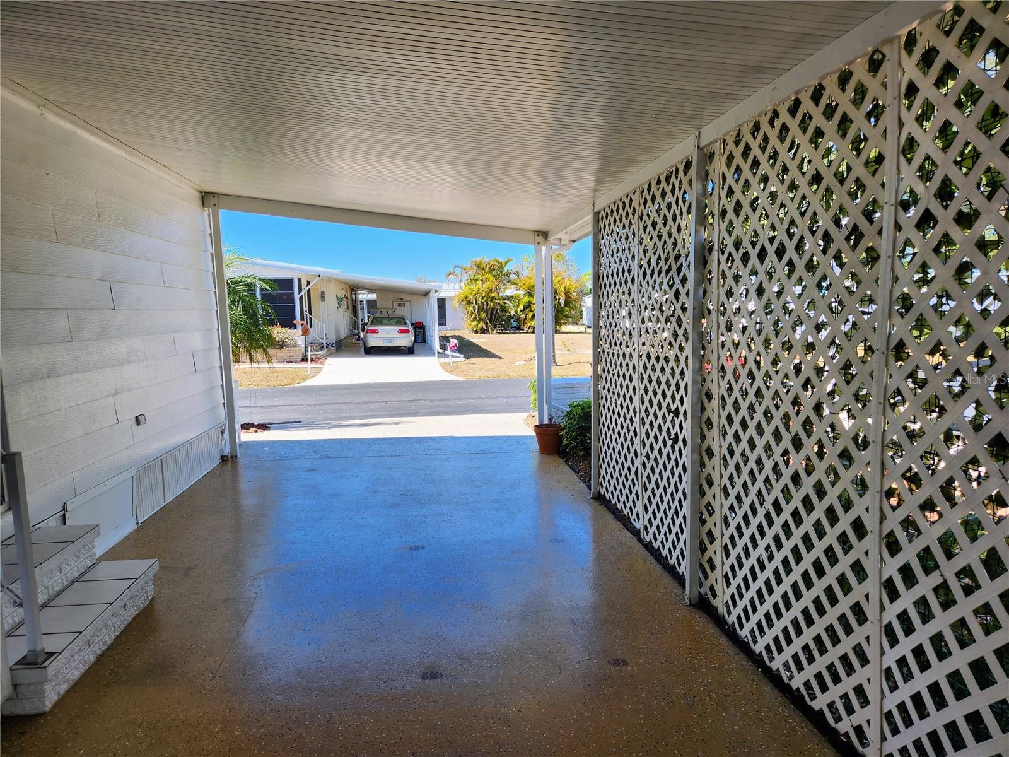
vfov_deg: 58.9
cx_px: 504
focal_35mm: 23
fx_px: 670
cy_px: 378
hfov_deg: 73.9
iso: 20
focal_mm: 5.4
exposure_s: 1/515
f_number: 1.8
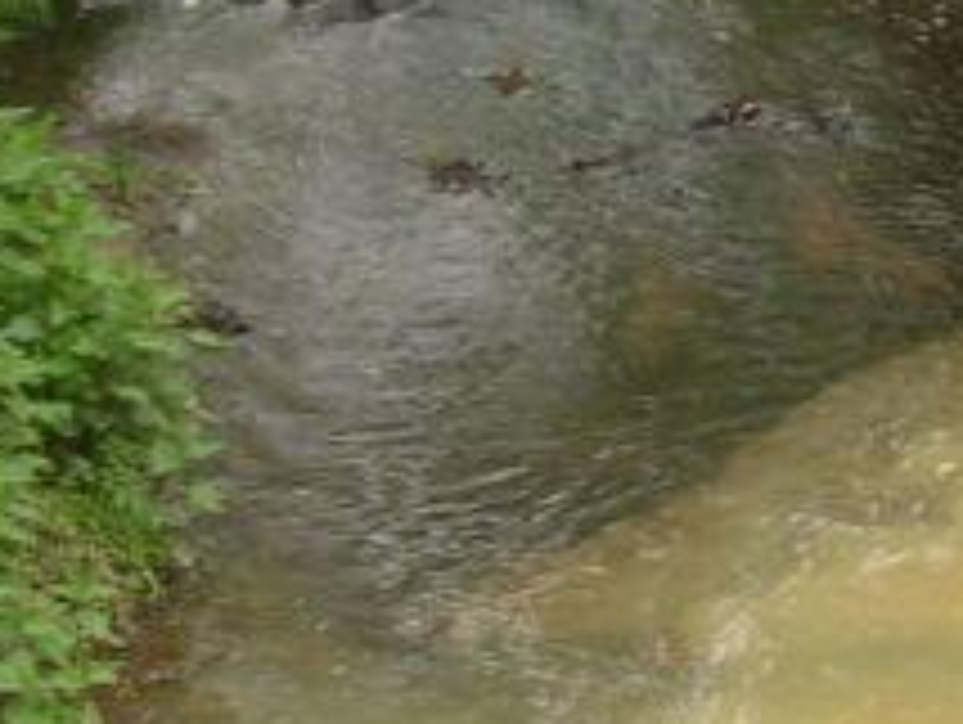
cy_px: 166
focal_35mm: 215
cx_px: 1264
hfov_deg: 9.0
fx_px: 5988
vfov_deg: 6.9
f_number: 3.7
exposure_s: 1/5.4
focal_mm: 10.9
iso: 100
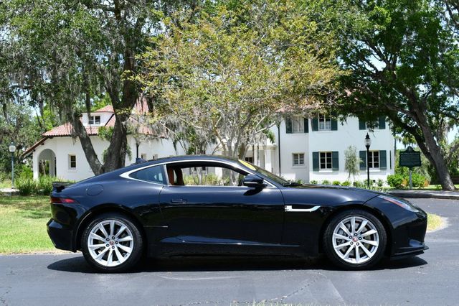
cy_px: 153
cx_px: 230
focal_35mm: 51
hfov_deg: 38.9
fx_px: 650
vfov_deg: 26.5
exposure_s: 1/250
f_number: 8
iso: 160
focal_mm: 34
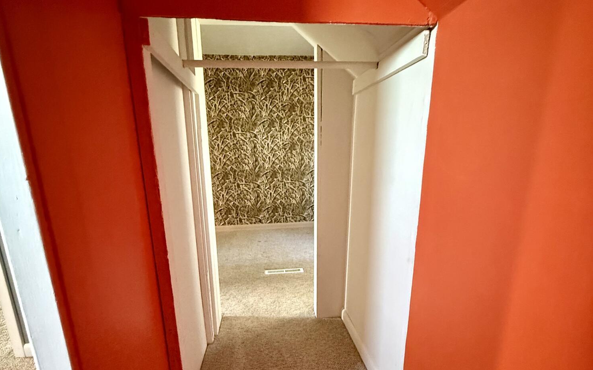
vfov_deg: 58.8
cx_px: 295
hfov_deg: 85.1
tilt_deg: -14.9
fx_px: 323
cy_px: 233
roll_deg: -1.2
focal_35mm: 20
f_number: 2.2
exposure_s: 1/60
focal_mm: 2.22
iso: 1000
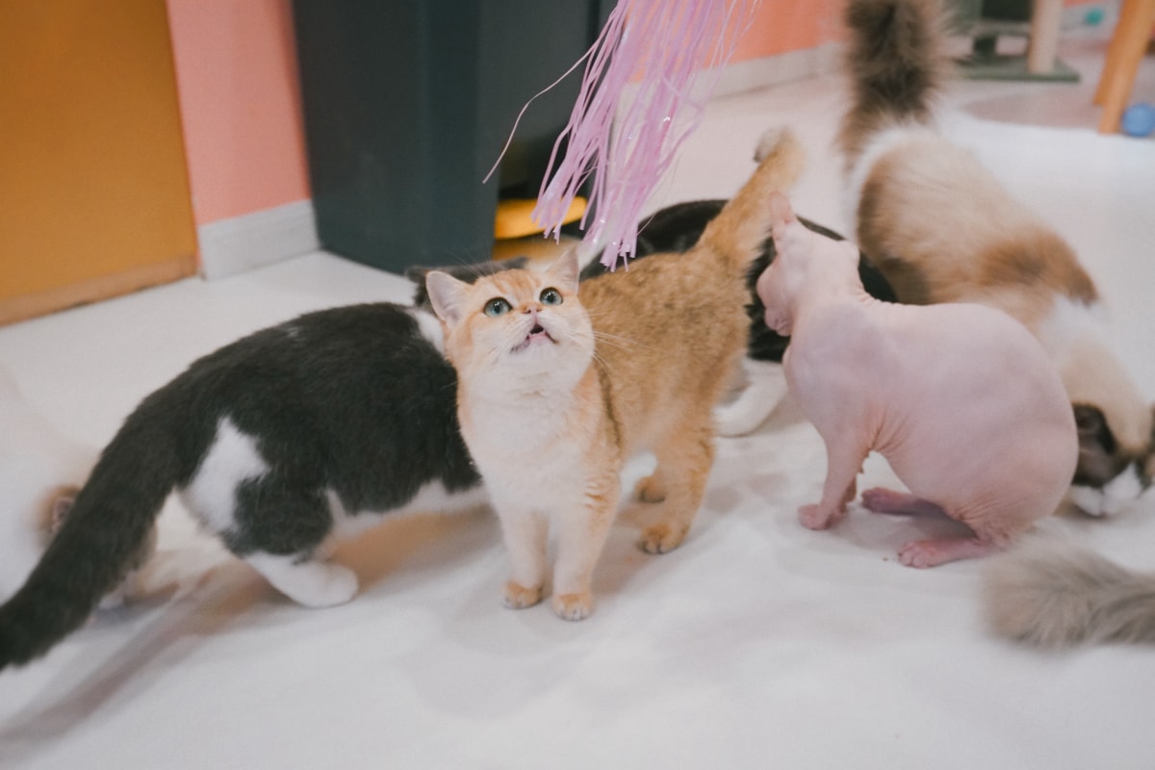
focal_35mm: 36
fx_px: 1155
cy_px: 385
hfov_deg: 53.1
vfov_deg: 36.9
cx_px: 578
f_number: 4.5
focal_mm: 24
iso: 400
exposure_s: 1/160
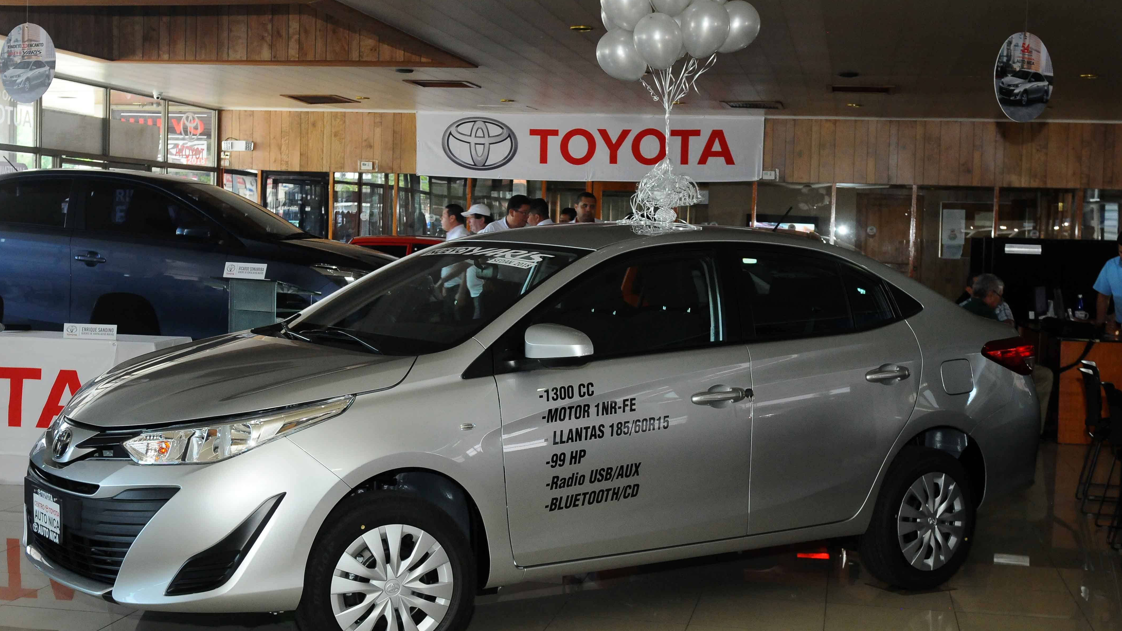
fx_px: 1607
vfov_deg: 22.2
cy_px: 294
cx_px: 565
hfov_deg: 38.5
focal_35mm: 54
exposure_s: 1/80
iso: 1250
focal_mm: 34
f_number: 5.6
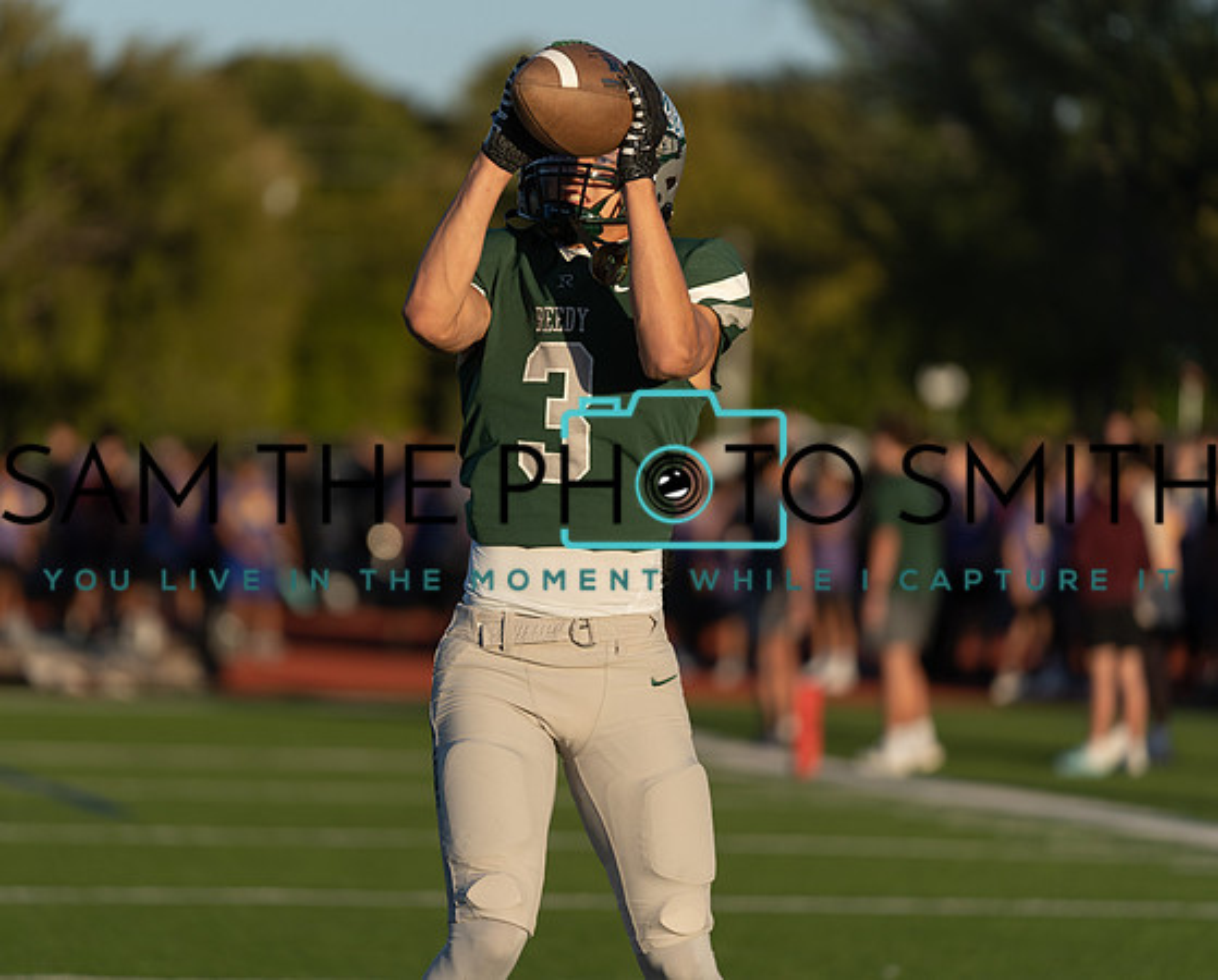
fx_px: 8212
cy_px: 487
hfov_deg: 8.5
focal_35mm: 227
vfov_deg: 6.8
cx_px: 479
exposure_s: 1/2000
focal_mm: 200
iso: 100
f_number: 2.8
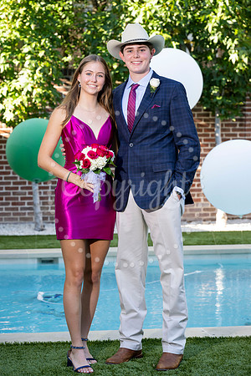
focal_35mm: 93
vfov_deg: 21.9
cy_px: 188
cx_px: 126
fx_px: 973
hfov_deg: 14.7
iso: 400
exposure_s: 1/200
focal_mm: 93
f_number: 5
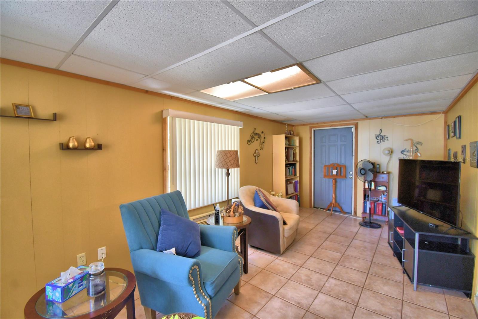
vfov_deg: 77.3
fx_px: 199
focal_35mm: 15
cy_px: 160
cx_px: 239
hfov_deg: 100.4
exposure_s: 1/80
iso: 400
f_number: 4.5
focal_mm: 10
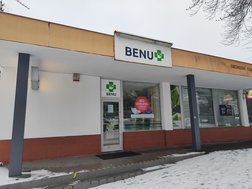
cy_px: 94
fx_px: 175
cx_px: 126
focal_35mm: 24
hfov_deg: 71.6
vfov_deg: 56.8
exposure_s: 1/100
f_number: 1.89
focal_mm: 5.89
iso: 227
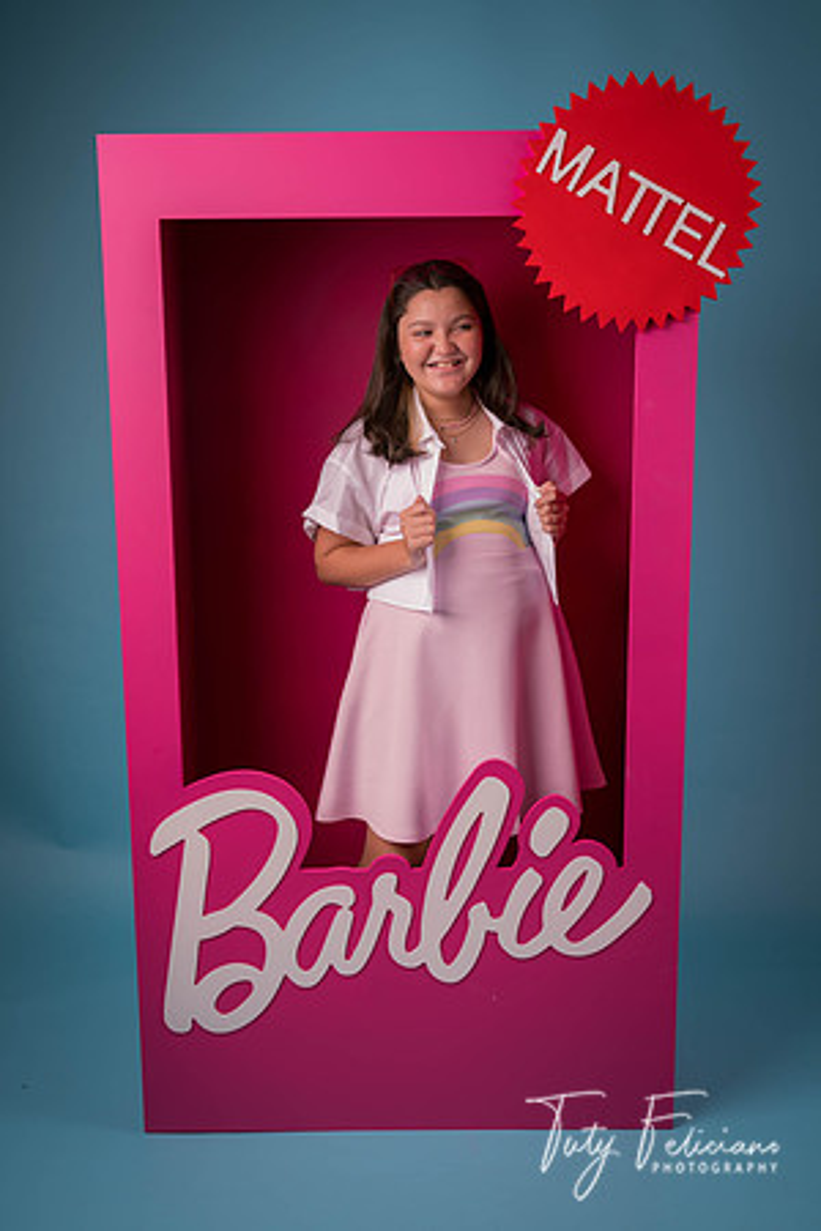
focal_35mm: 37
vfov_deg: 51.9
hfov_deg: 35.9
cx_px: 410
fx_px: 1266
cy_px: 616
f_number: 6.3
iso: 125
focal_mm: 37
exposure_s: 1/80
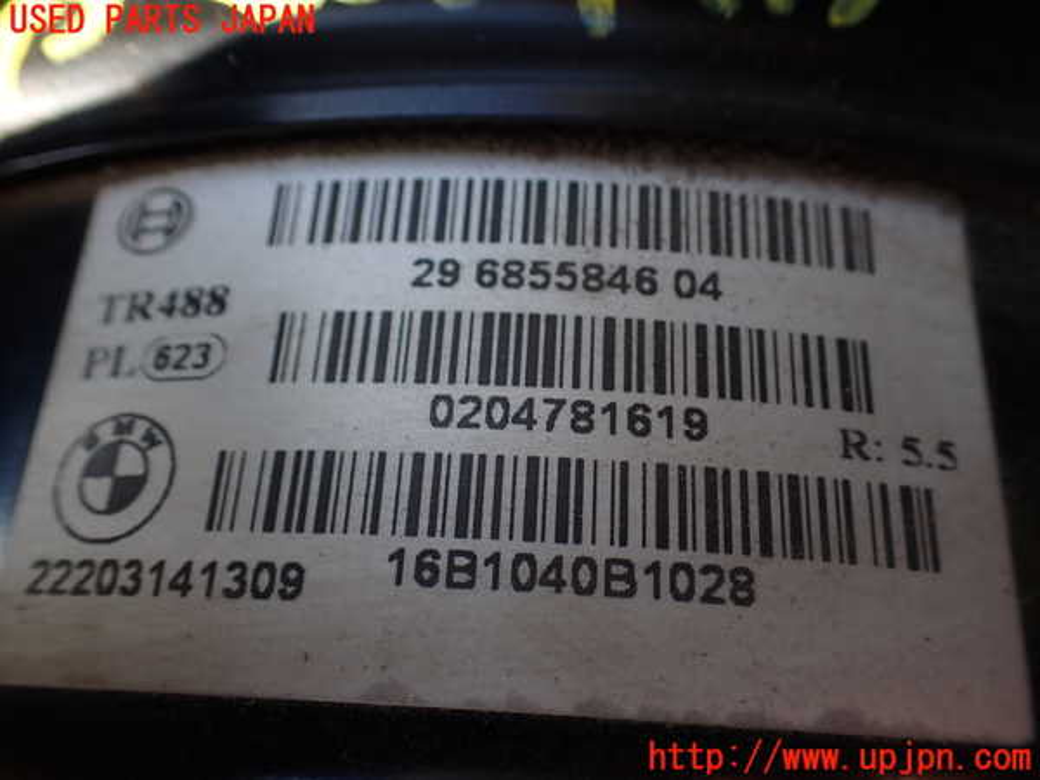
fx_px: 901
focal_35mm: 30
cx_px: 520
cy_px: 390
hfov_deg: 60.0
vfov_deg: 46.8
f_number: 2.3
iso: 100
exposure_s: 1/200
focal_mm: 5.4
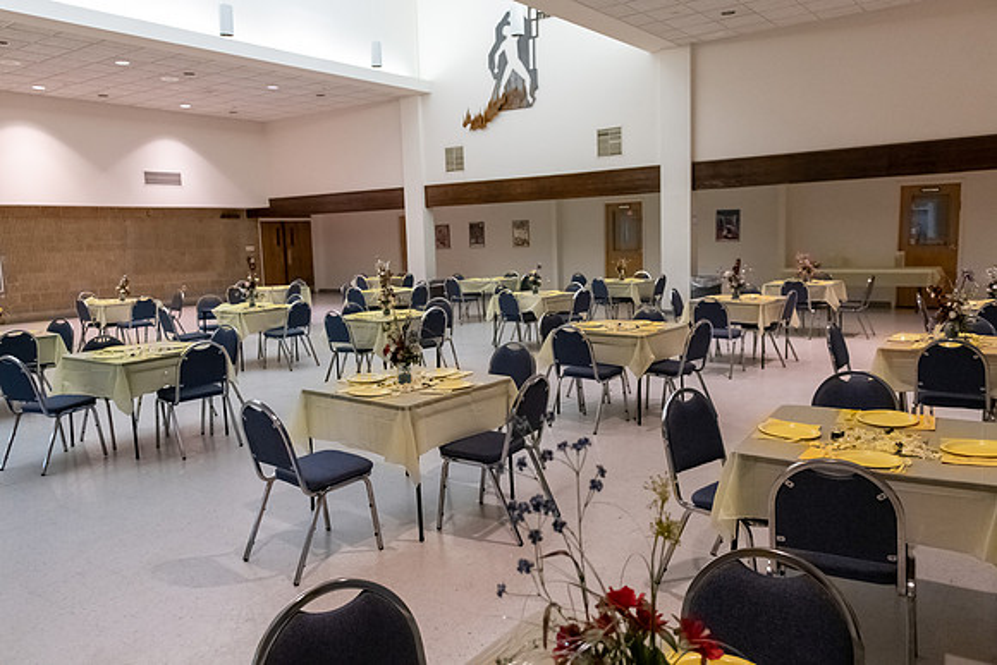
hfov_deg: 68.2
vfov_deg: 48.6
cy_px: 322
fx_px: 737
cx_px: 493
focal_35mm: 27
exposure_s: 1/160
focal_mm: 17
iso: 2500
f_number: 2.8
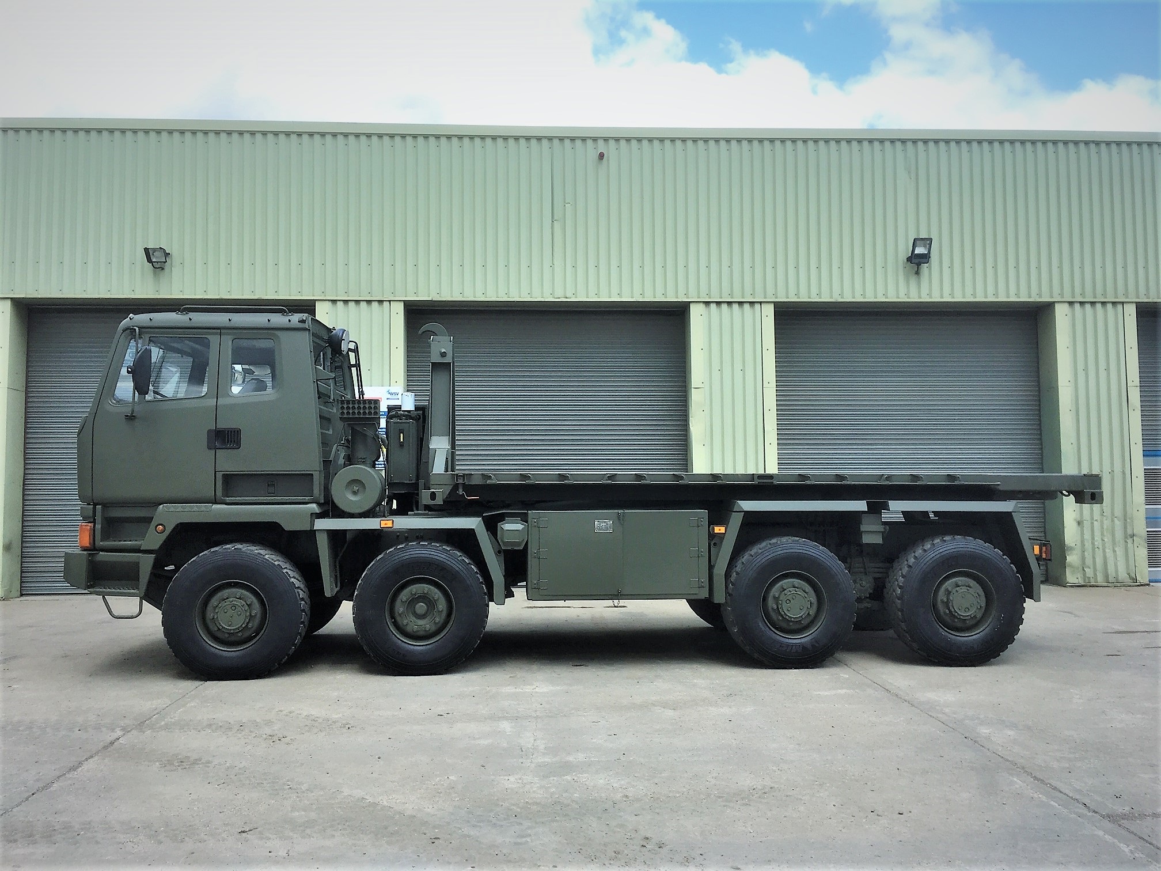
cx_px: 580
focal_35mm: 29
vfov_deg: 48.2
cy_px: 436
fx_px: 973
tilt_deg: +2.9
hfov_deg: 61.7
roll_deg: +0.1
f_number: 2.2
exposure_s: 1/712
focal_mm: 4.15
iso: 25
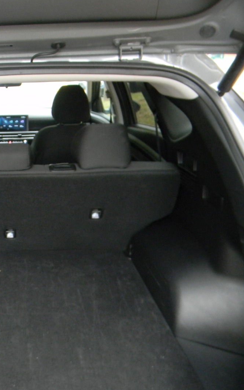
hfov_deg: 29.7
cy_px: 195
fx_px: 425
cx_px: -5
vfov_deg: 49.3
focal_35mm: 40
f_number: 3.5
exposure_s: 1/30
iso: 378
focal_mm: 5
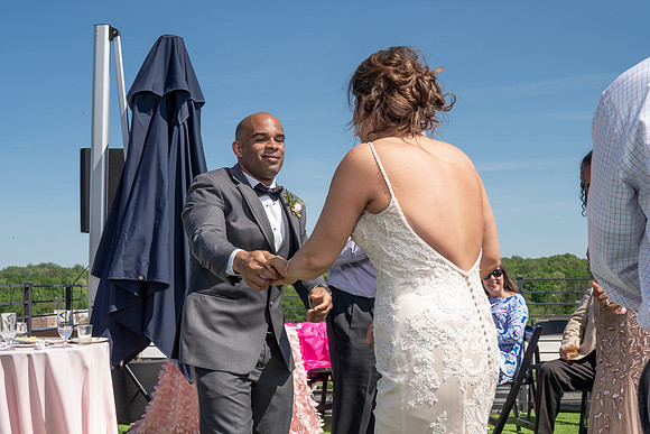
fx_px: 850
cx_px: 312
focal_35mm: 47
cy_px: 203
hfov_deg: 41.9
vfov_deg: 28.6
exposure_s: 1/250
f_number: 7.1
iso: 50
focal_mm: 35
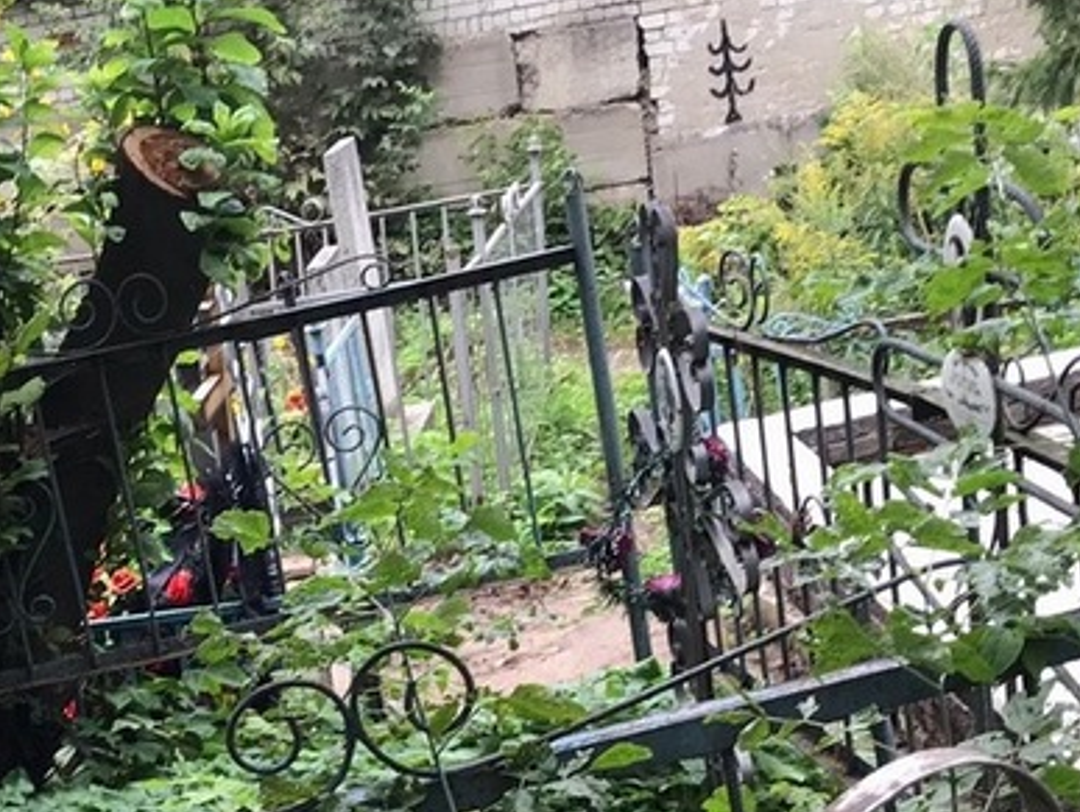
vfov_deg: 19.5
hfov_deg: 25.8
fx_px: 2311
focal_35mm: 74
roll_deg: +12.2
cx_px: 212
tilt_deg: -24.1
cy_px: 773
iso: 25
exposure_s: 1/100
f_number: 1.8
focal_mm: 3.99
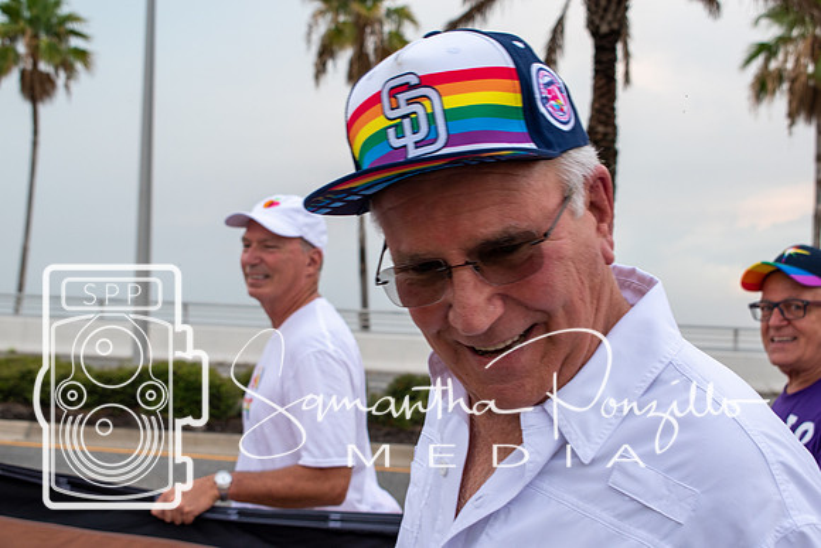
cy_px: 274
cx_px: 410
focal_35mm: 60
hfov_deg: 33.4
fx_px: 1369
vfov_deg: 22.6
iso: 250
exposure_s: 1/250
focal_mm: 40
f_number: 8
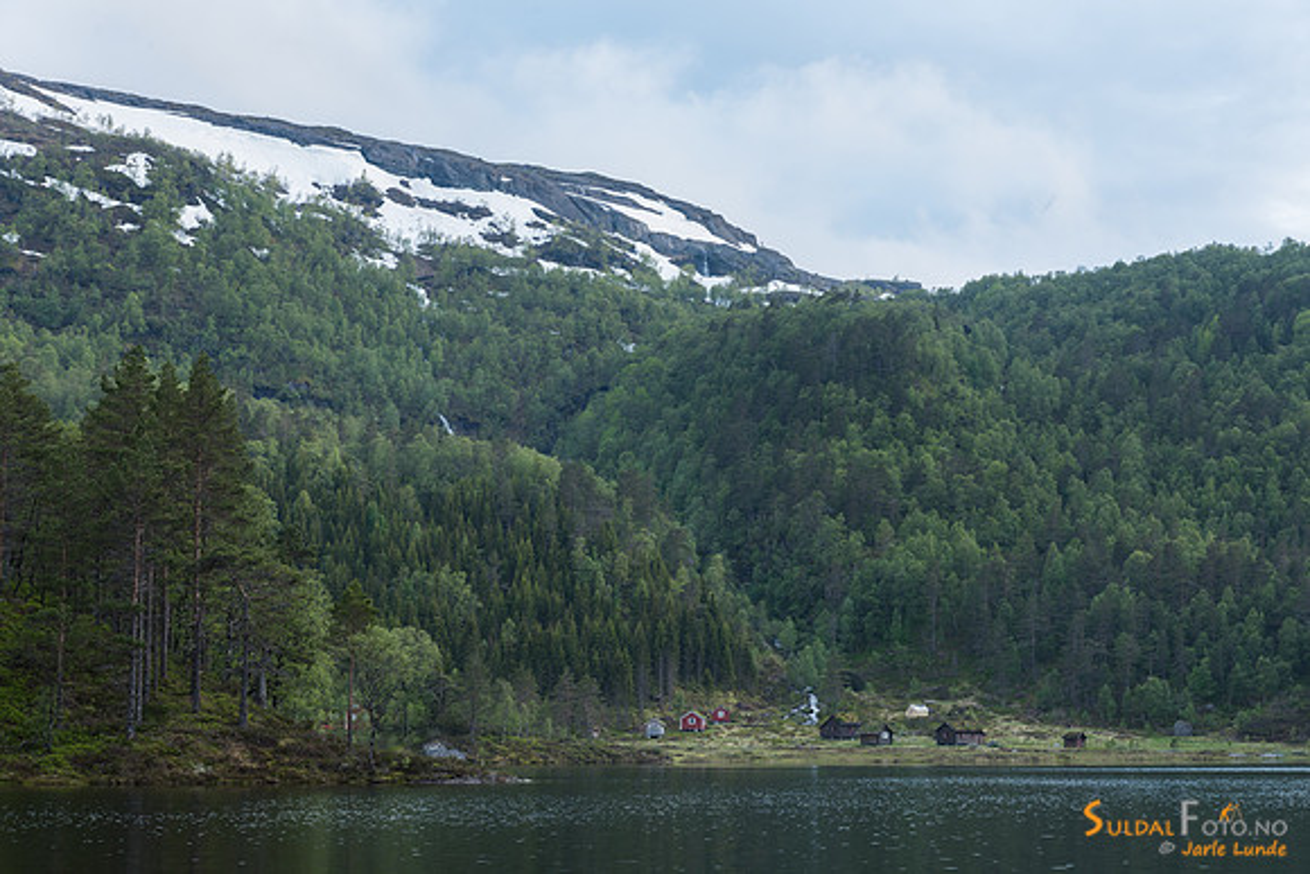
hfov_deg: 28.2
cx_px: 655
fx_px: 2608
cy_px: 437
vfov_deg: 19.0
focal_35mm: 72
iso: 100
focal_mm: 70
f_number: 11
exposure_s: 1/10
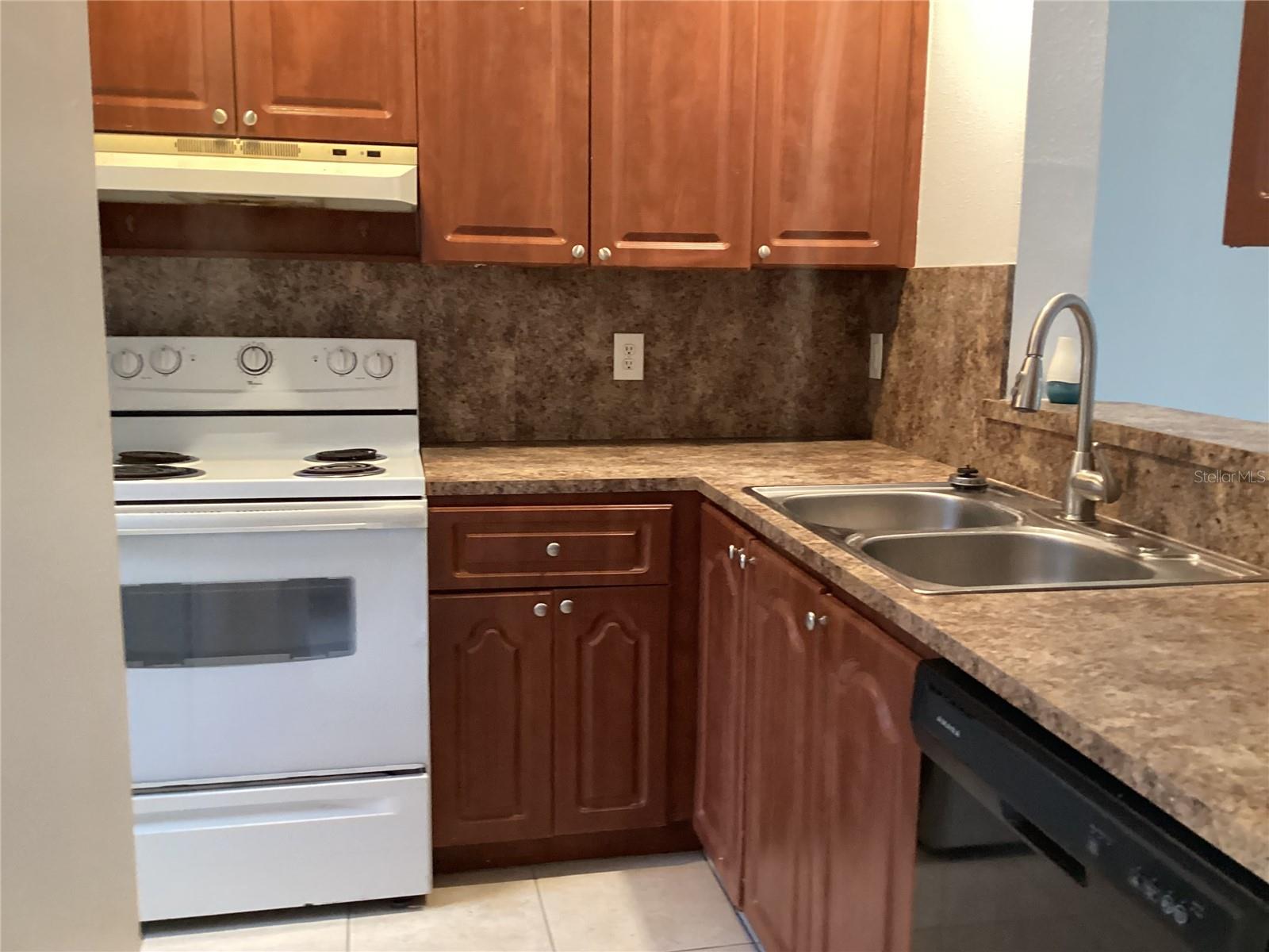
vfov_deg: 45.4
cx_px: 634
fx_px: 1136
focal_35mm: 31
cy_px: 476
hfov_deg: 58.4
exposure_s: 1/40
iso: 320
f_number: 2.4
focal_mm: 3.3
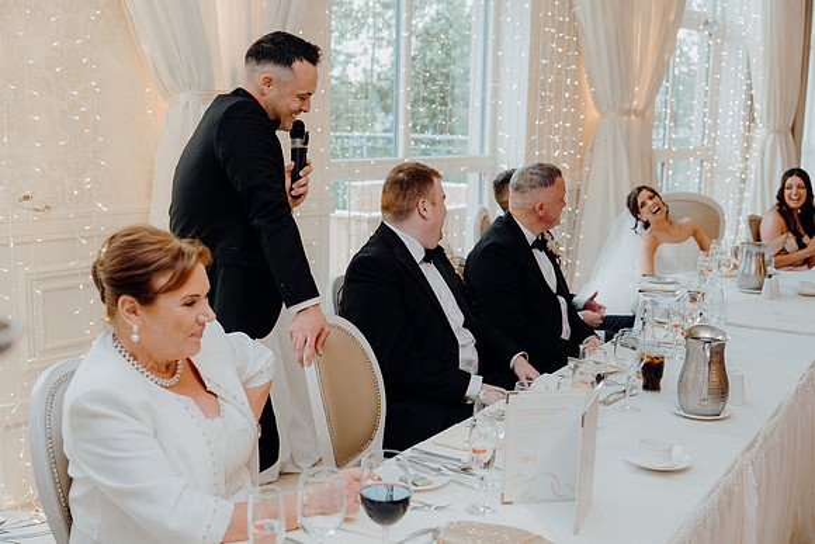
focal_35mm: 44
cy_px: 272
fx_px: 996
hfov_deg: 44.5
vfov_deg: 30.5
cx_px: 408
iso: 1250
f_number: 3.5
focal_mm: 44
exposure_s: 1/160
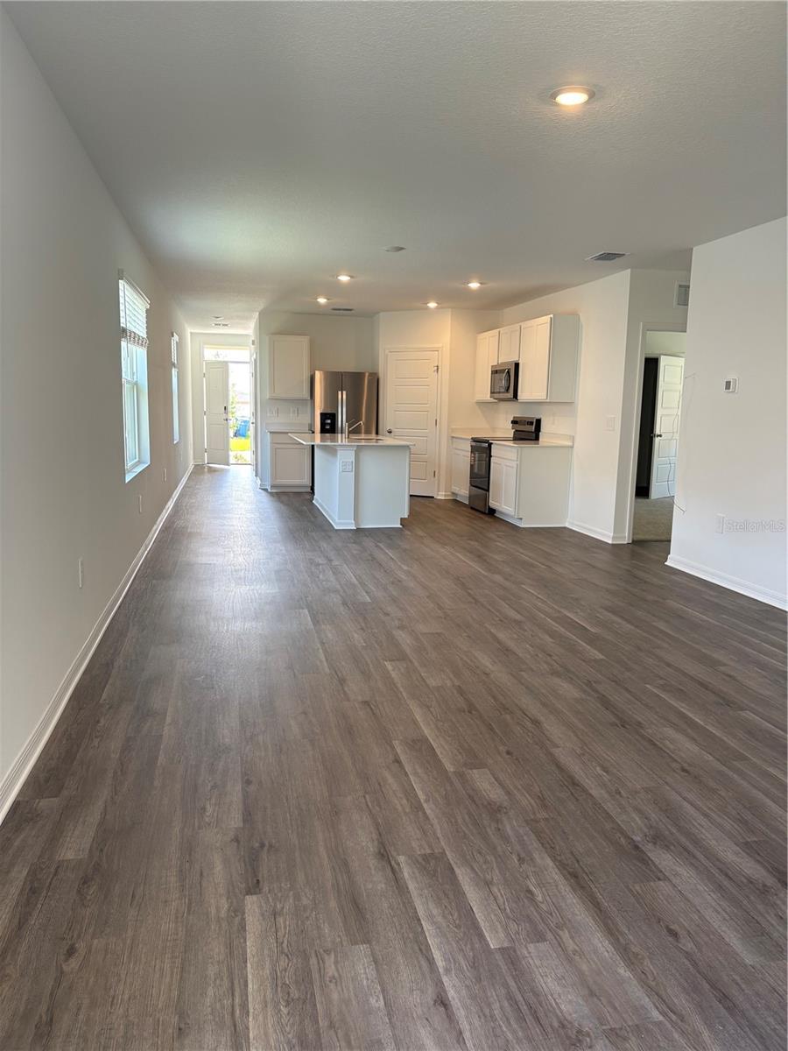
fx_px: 789
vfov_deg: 67.3
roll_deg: -1.0
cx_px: 394
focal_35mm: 26
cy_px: 526
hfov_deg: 53.1
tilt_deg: -8.9
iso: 100
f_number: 1.6
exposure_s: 1/122
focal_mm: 5.96
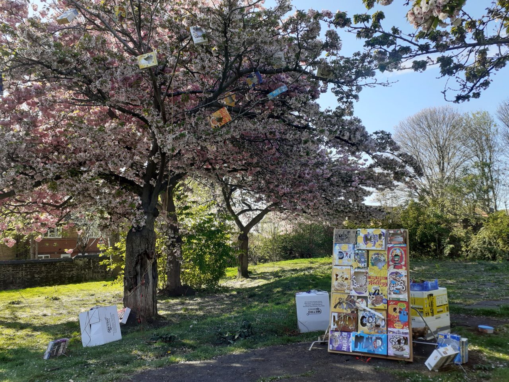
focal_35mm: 27
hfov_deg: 65.3
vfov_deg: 51.4
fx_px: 397
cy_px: 191
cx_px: 254
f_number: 1.9
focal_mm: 3.6
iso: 40
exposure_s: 1/339
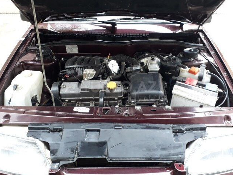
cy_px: 87
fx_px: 188
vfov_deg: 49.7
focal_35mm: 28
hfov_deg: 63.4
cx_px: 119
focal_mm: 3.6
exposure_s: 1/33
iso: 100
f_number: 1.9
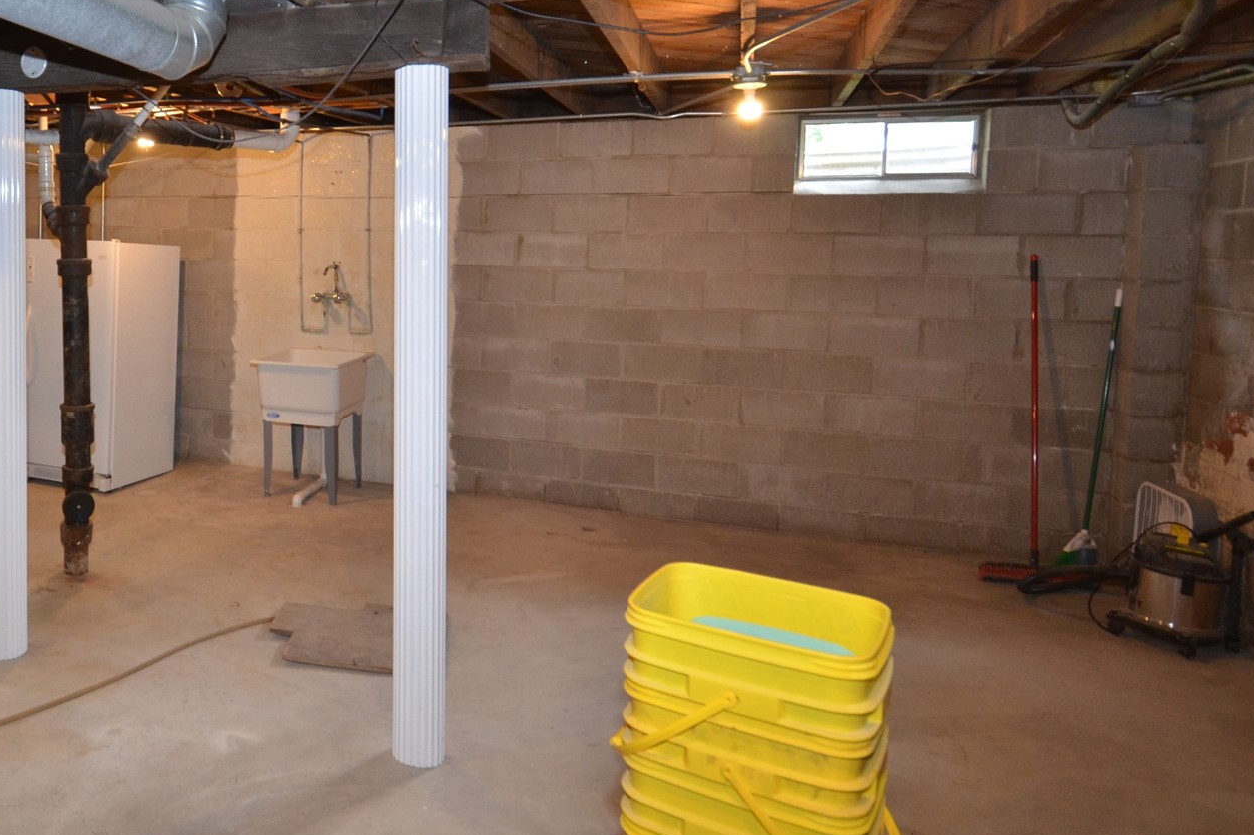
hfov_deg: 64.6
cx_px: 291
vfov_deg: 48.8
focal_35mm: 26
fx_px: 905
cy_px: 291
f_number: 4
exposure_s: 1/60
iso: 800
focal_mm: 10
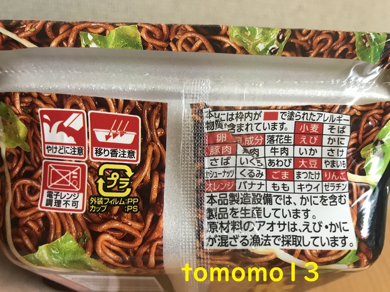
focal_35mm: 28
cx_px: 195
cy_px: 146
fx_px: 315
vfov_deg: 49.7
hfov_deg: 63.4
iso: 40
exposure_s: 1/20
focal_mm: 3.99
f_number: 1.8
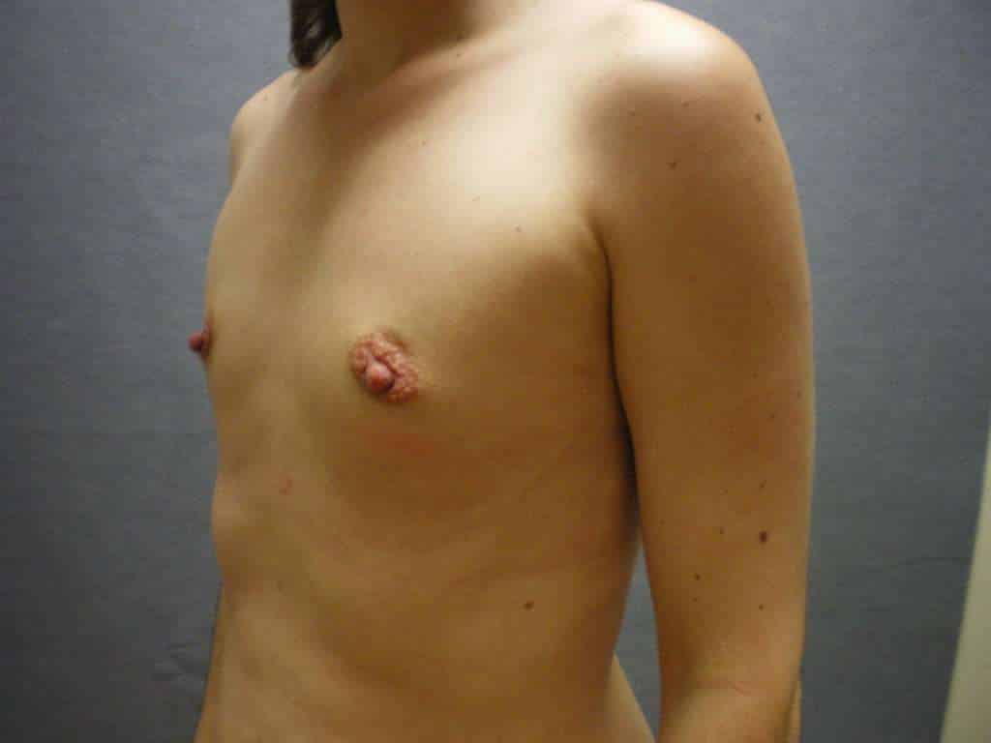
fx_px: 1031
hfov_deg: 51.4
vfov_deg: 39.7
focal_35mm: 36
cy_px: 372
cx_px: 496
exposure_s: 1/50
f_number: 3.1
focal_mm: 6.3
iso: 400
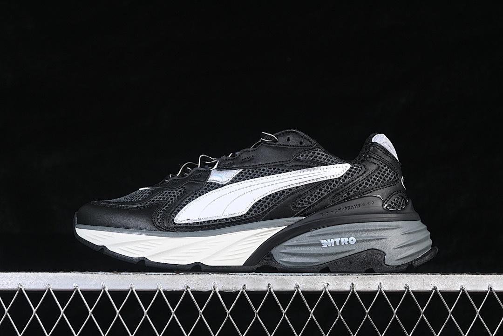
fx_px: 1048
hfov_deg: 27.0
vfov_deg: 18.2
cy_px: 168
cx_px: 252
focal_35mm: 75
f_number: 6.3
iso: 160
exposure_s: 1/60
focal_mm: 50
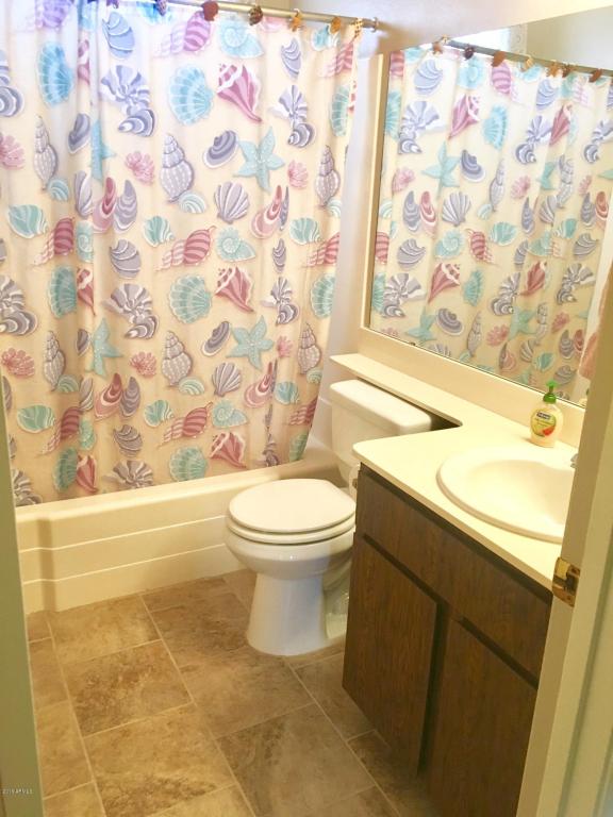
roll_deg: -1.9
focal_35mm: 29
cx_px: 306
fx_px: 685
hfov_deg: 48.2
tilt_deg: -19.3
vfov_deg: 61.7
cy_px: 408
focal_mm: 4.15
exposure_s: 1/30
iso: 100
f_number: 2.2
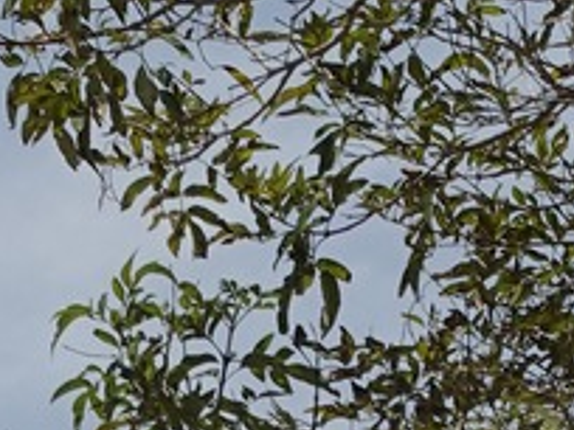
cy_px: 1661
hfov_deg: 8.0
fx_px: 3996
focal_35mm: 241
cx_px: 950
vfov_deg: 5.5
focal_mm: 11.77
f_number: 2.8
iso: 100
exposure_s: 1/800
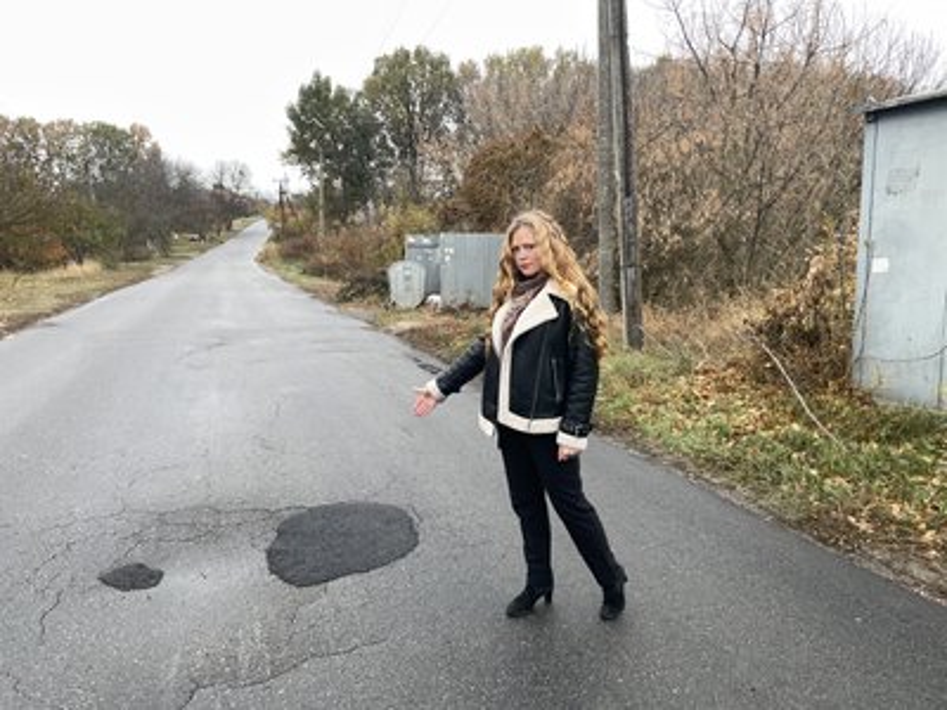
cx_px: 474
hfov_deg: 67.3
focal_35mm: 26
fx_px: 711
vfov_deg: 53.1
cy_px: 355
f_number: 1.6
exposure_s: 1/322
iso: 32
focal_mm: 4.2
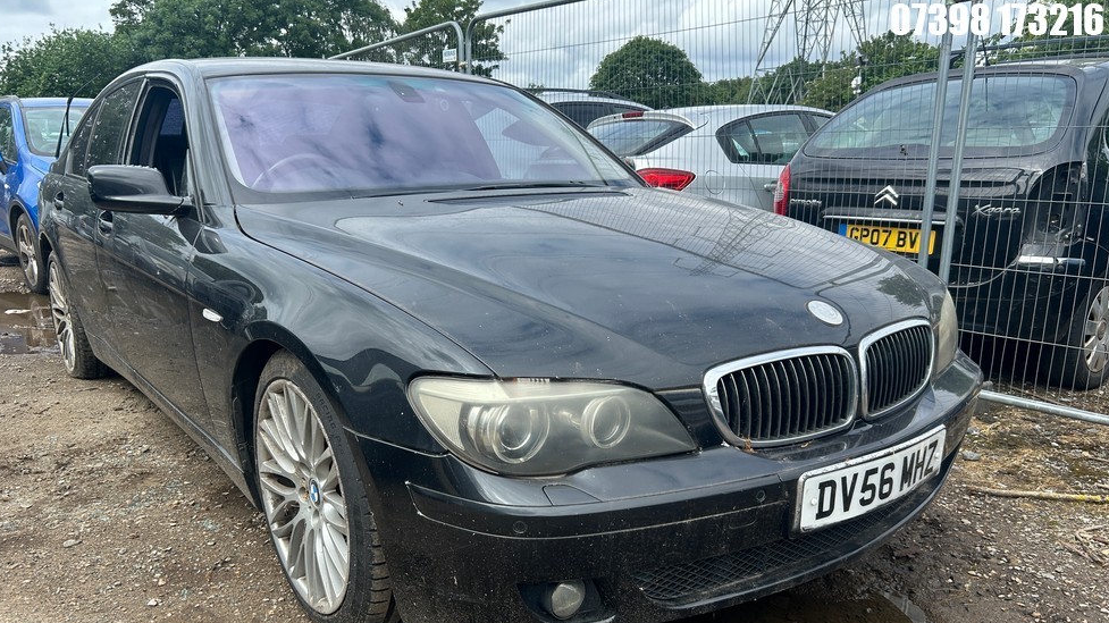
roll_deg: +0.5
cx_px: 554
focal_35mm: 29
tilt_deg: -13.6
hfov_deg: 66.1
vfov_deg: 39.9
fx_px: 853
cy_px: 385
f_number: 1.5
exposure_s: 1/1621
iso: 50
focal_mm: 5.7
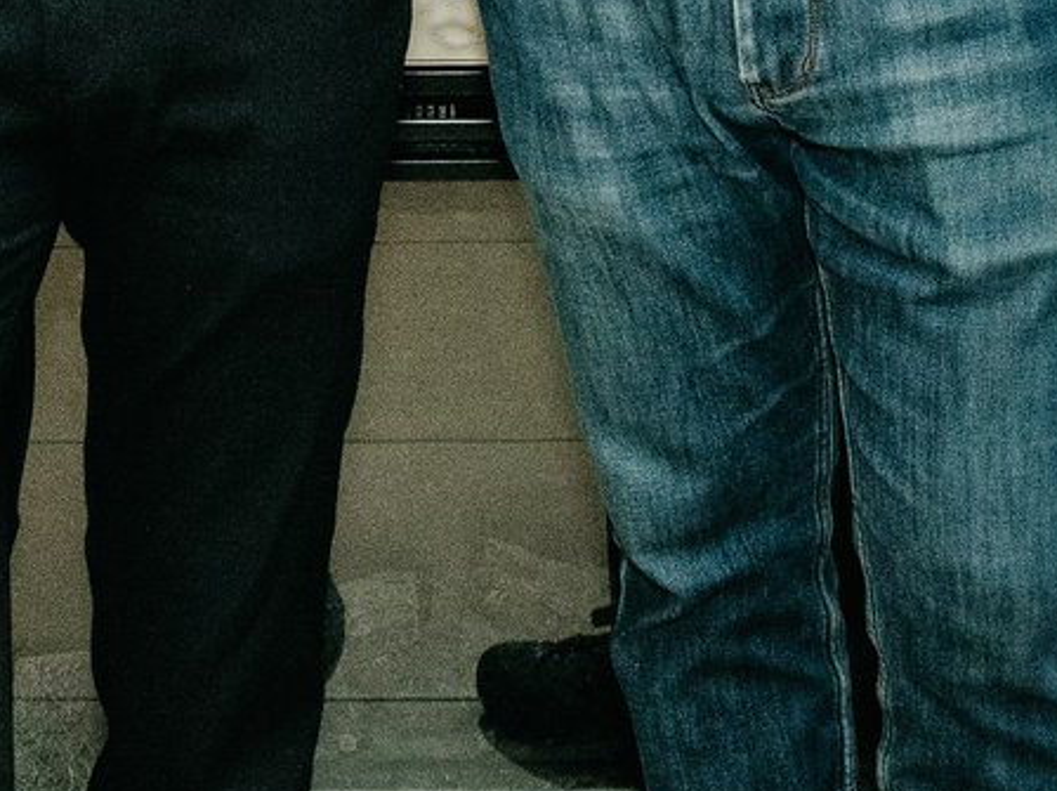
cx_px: 411
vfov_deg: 9.1
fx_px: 4819
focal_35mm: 158
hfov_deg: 12.5
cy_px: -499
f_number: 4.5
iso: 320
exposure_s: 1/160
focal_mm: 24
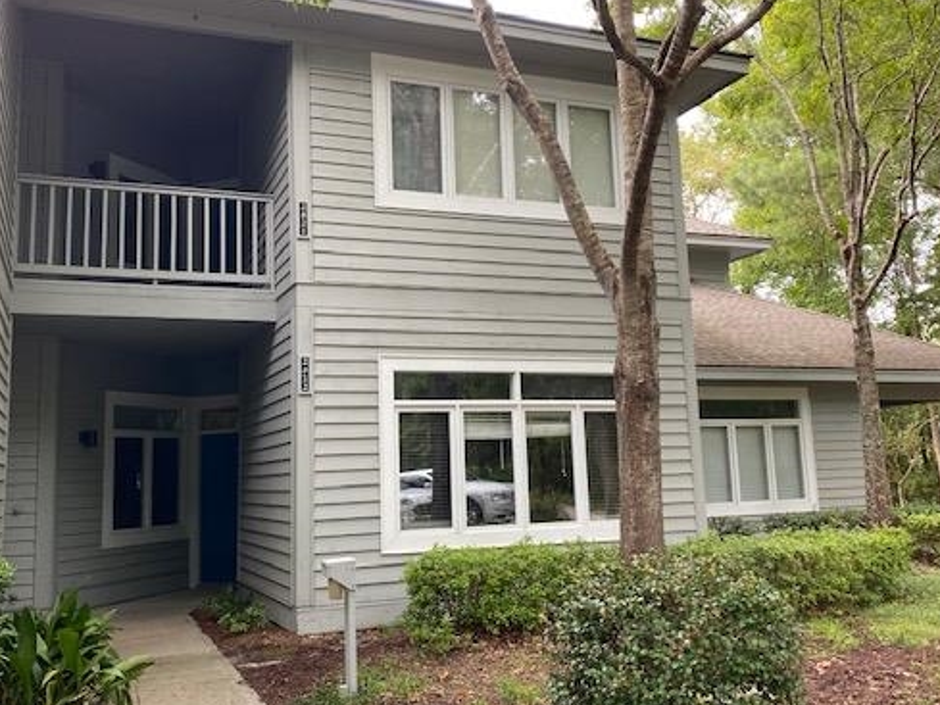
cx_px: 448
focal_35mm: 34
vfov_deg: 41.8
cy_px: 330
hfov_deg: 53.9
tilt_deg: +9.3
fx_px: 923
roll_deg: +1.8
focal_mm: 4.25
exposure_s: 1/122
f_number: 1.8
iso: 50
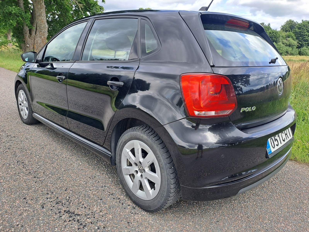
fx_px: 223
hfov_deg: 69.4
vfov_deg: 54.9
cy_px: 116
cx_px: 154
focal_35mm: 25
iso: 32
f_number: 1.8
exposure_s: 1/408
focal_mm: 4.65
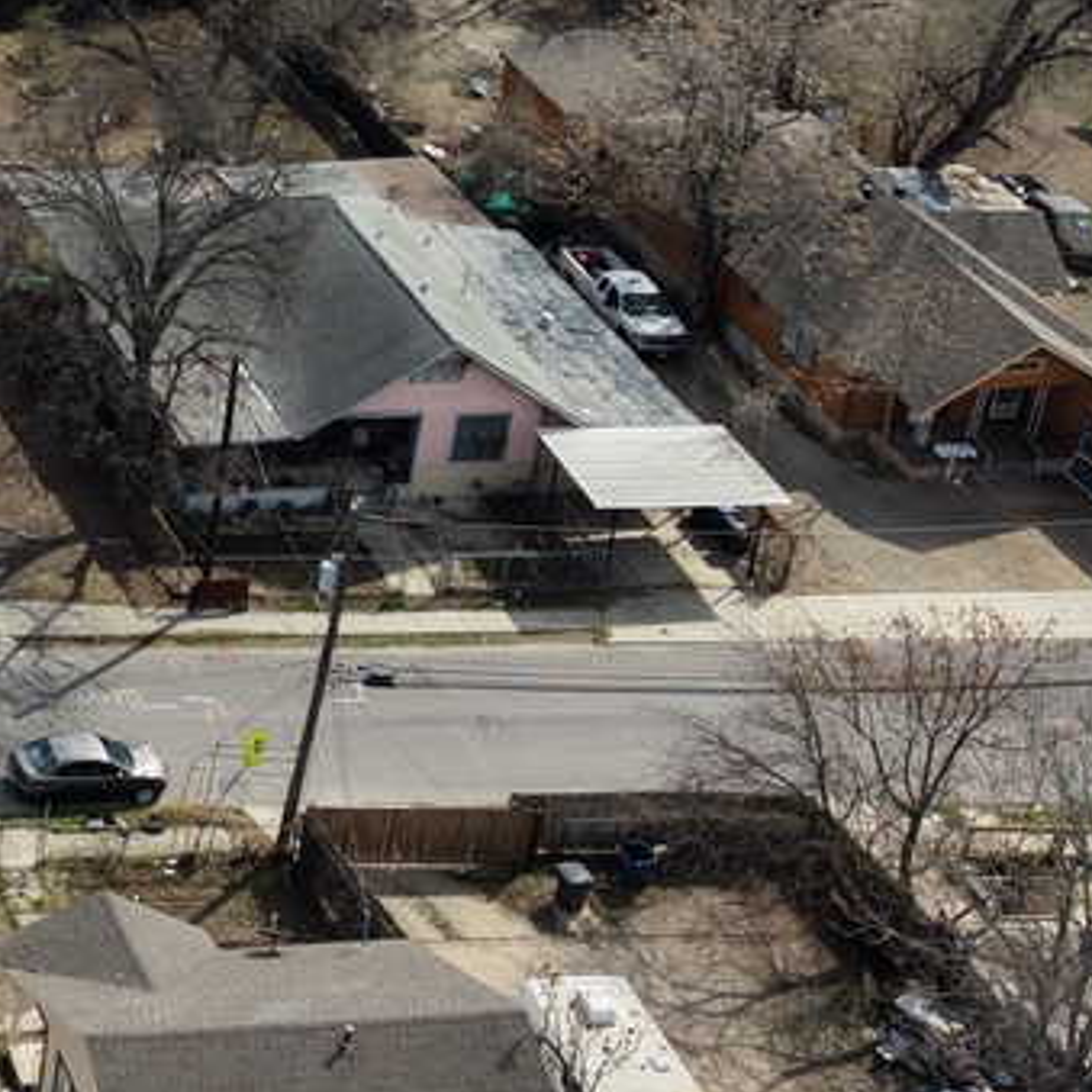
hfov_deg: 16.8
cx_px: -725
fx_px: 3212
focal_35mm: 90
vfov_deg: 18.6
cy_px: -71
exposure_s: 1/6400
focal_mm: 8.67
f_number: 1.8
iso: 270
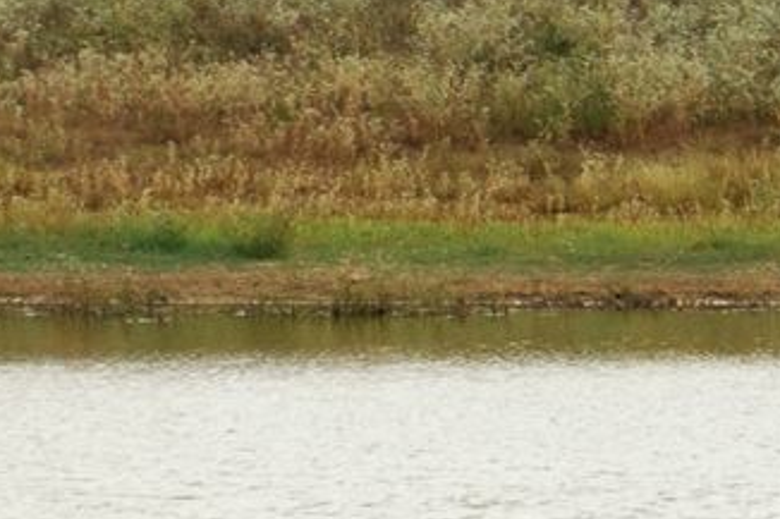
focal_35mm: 430
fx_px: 9312
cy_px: 334
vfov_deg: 3.2
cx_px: 1524
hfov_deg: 4.7
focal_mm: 56
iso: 640
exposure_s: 1/640
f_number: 9
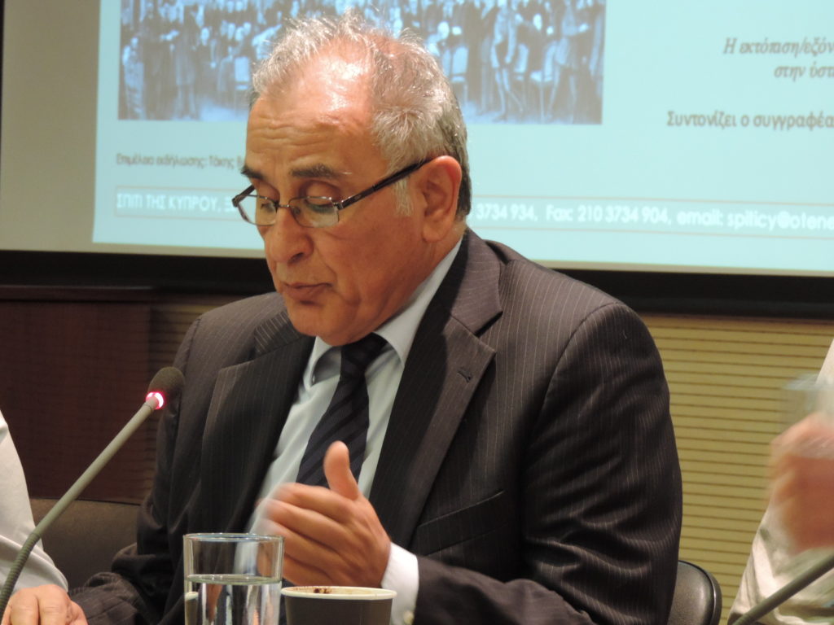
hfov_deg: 10.7
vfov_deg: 8.0
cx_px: 417
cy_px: 312
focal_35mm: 185
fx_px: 4457
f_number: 4.6
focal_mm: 33
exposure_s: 1/25
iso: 800
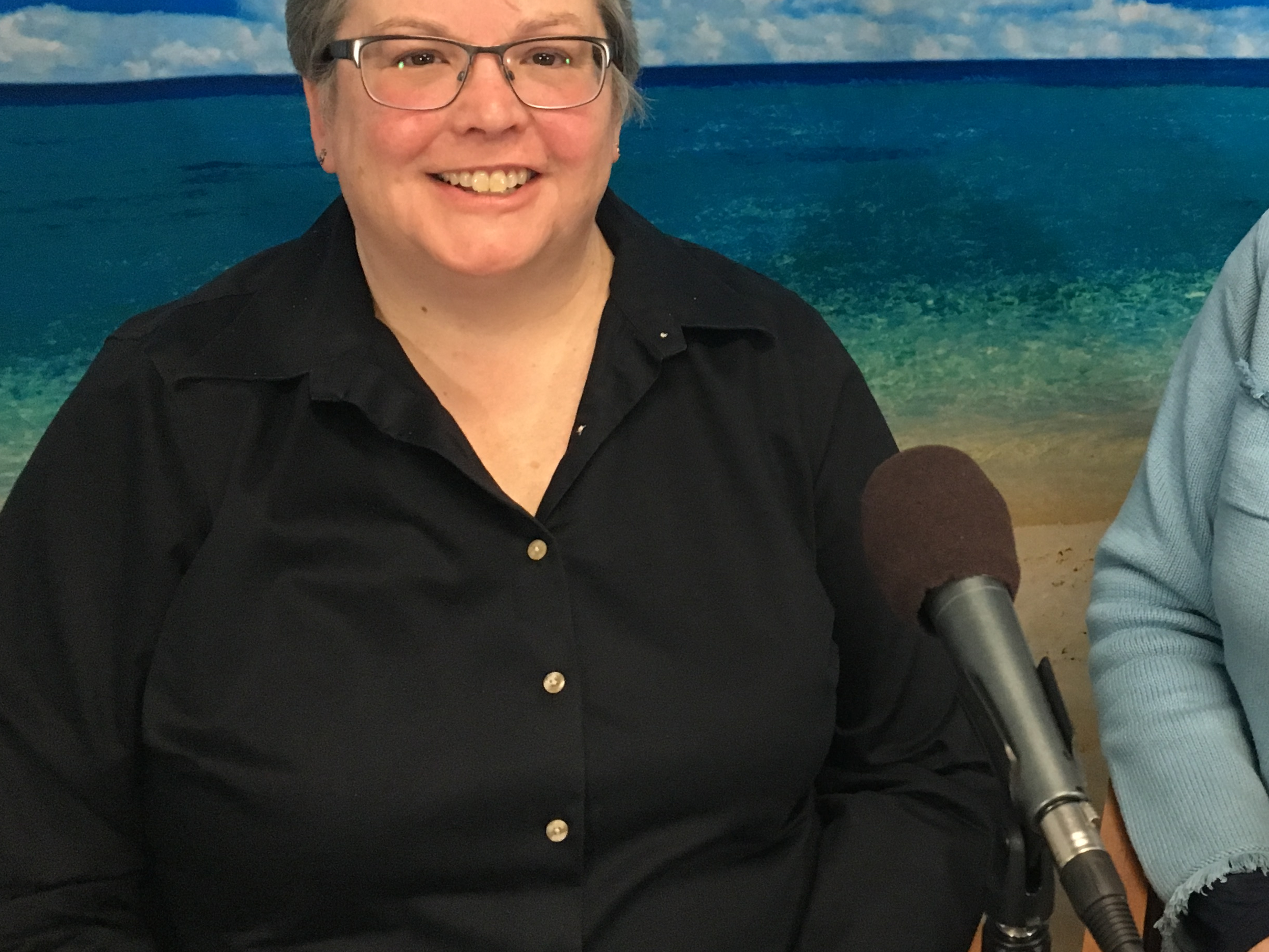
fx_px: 1760
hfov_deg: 38.4
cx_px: 987
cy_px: 249
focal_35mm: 48
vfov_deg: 29.8
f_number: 2.2
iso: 160
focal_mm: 4.15
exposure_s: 1/30
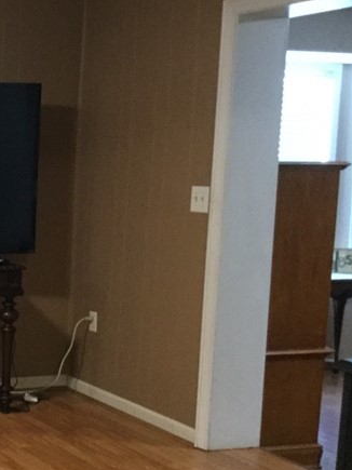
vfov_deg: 26.6
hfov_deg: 17.8
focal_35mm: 73
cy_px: 276
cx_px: -191
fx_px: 990
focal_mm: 3.3
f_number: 2.4
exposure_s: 1/15
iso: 200
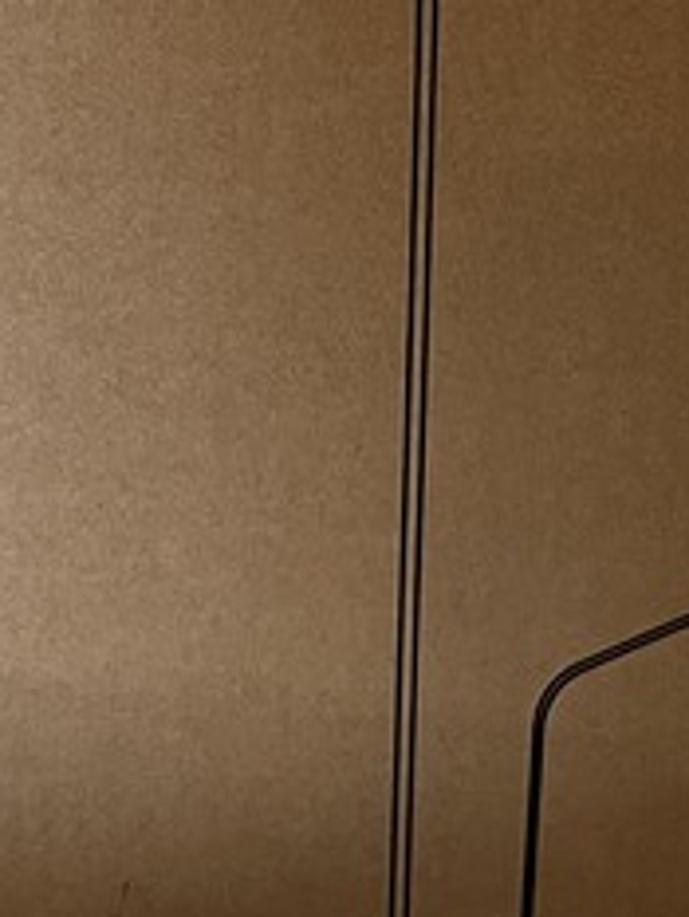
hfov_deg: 13.8
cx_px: 236
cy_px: -756
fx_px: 2837
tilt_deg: -10.8
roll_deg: -0.8
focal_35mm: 107
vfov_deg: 15.6
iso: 125
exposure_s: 1/60
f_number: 1.5
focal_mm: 5.7
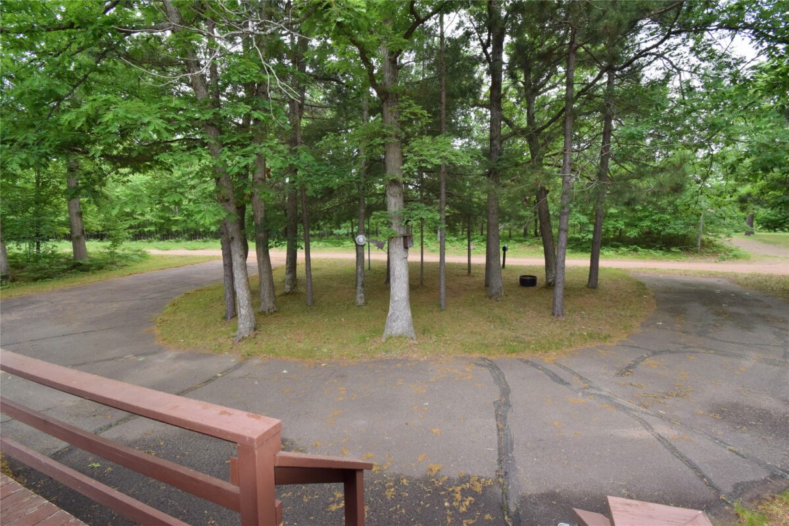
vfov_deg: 77.3
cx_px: 394
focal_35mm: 15
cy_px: 263
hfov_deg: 100.4
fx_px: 329
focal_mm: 10
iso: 320
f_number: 11
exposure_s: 1/60
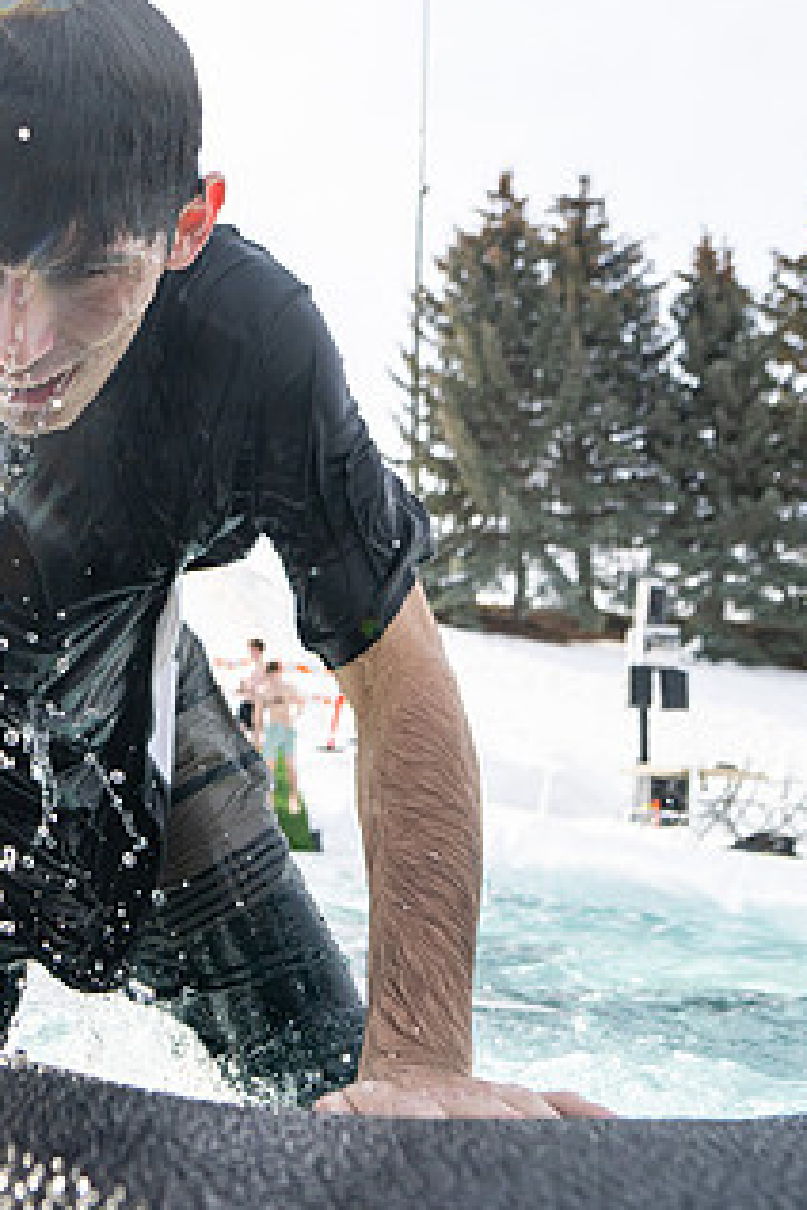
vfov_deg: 42.4
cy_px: 447
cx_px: 133
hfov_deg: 28.5
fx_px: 1547
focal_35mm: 46
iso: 250
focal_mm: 20.5
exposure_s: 1/3200
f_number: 4
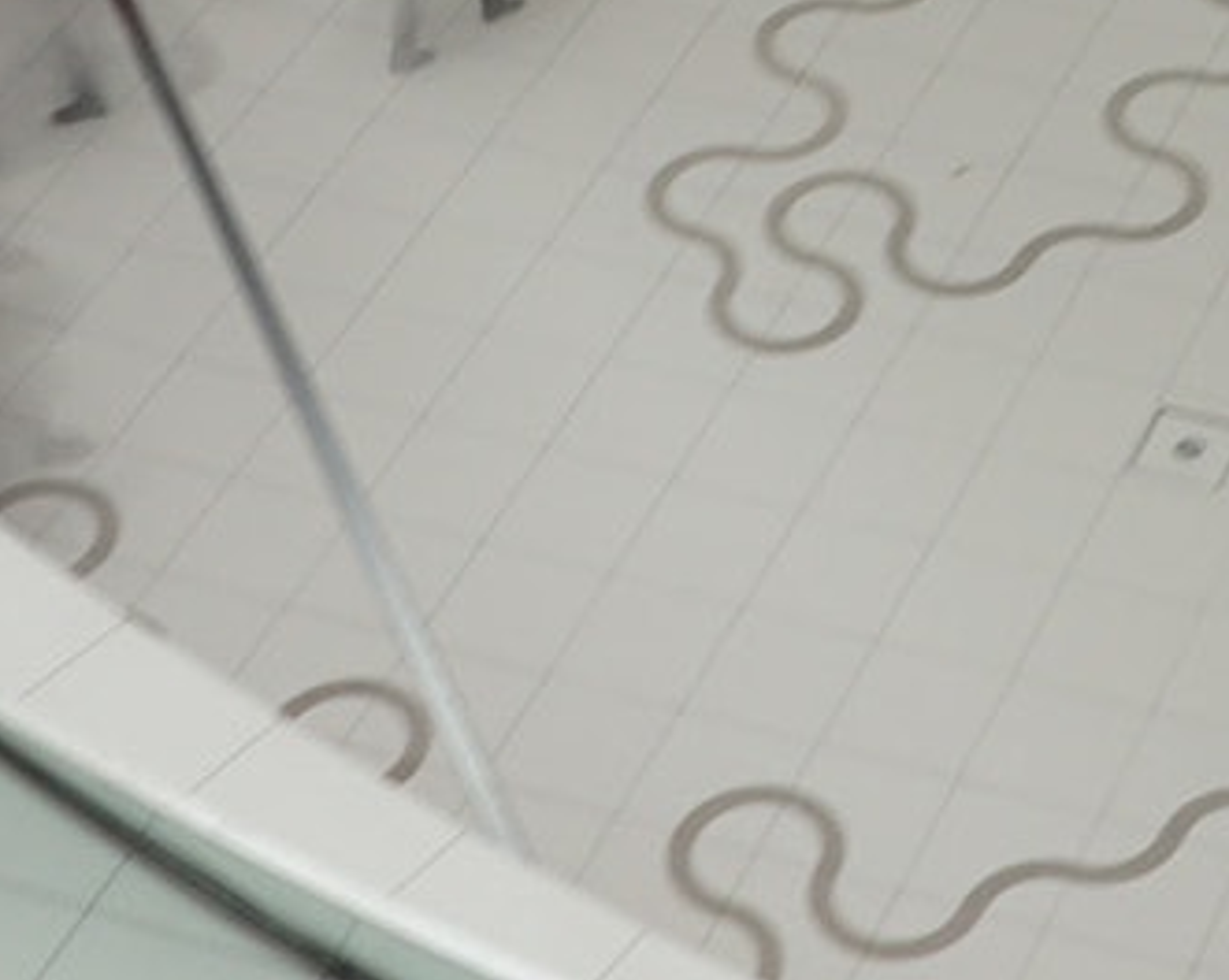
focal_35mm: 109
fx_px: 3960
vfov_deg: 13.8
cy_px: -67
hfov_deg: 17.0
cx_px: 1415
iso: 100
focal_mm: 16
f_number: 22
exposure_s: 1
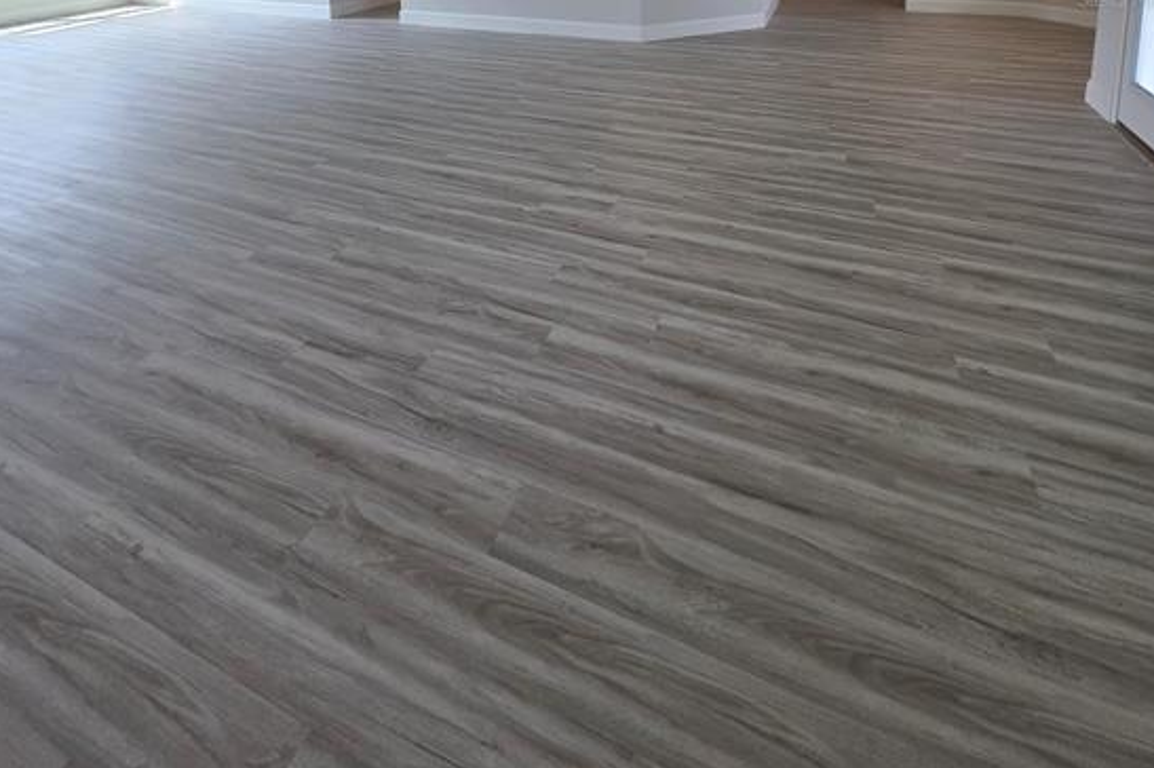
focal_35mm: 19
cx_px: 565
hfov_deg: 86.9
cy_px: -2
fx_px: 609
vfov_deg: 51.5
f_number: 1.9
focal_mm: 2.2
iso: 64
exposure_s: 1/120
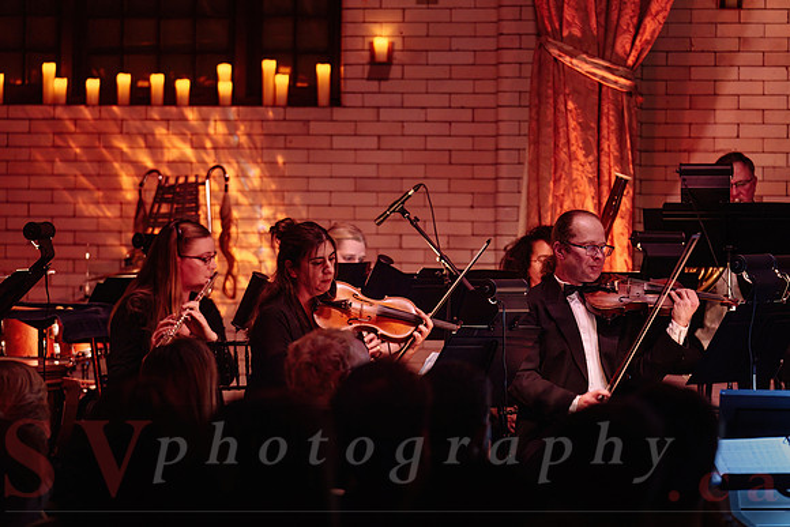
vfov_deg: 10.8
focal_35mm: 127
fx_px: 2787
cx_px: 395
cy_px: 264
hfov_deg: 16.1
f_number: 3.5
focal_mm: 127
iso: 2000
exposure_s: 1/80
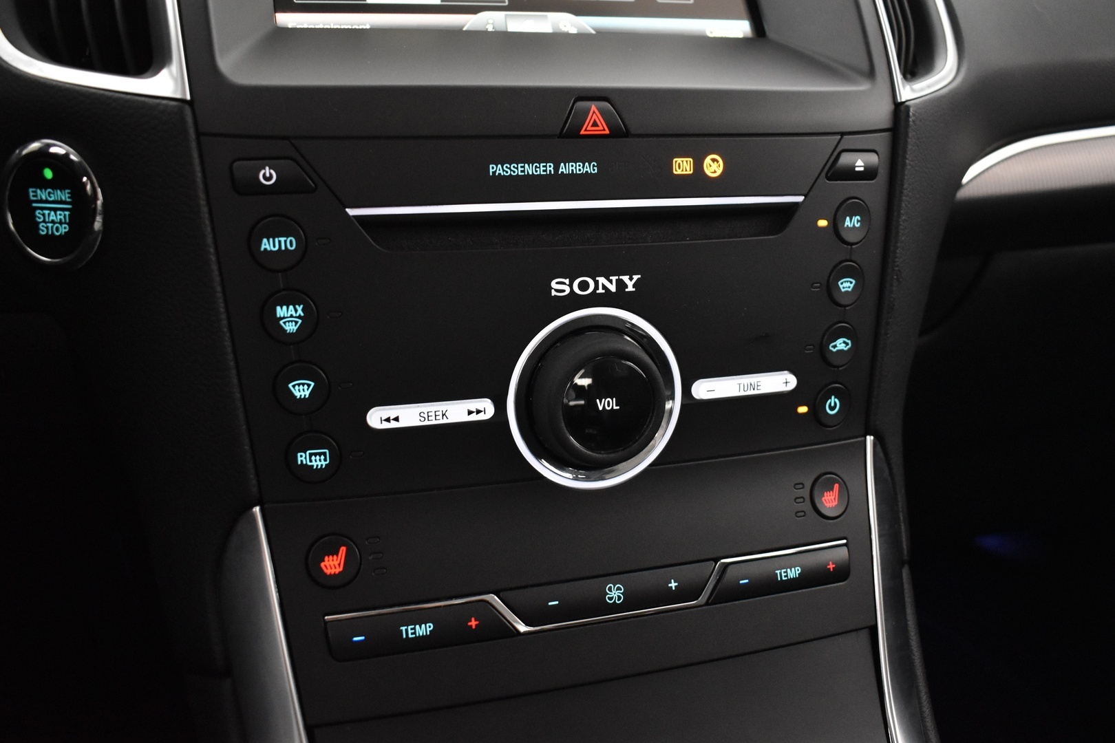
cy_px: 372
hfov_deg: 57.2
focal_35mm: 33
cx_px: 558
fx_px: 1022
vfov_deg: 40.0
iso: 3200
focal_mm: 22
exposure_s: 1/25
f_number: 3.8
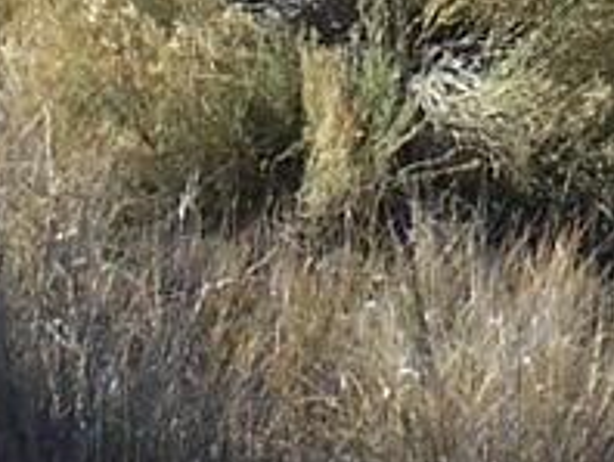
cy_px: -629
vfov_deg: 3.8
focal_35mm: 384
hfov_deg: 5.1
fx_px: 6819
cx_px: 577
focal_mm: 8
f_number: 4
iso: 64
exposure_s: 1/500
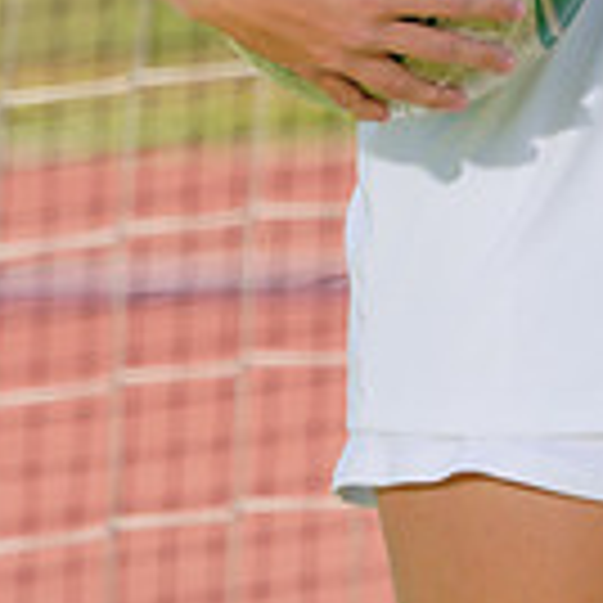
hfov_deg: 1.3
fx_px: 26507
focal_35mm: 1345
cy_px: -468
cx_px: 670
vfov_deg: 1.3
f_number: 11
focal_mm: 367
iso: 200
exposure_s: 1/250
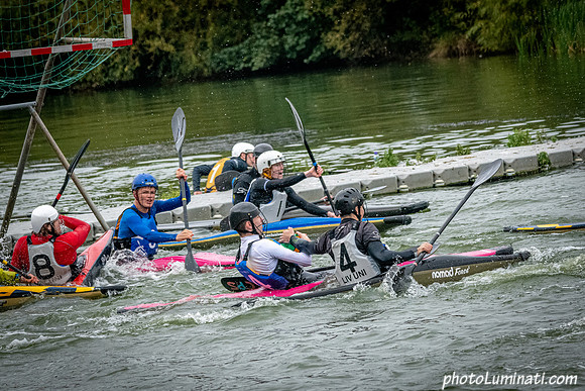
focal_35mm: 281
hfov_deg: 7.3
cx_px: 355
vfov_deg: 4.9
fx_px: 4572
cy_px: 245
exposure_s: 1/2500
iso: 3200
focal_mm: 185
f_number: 8
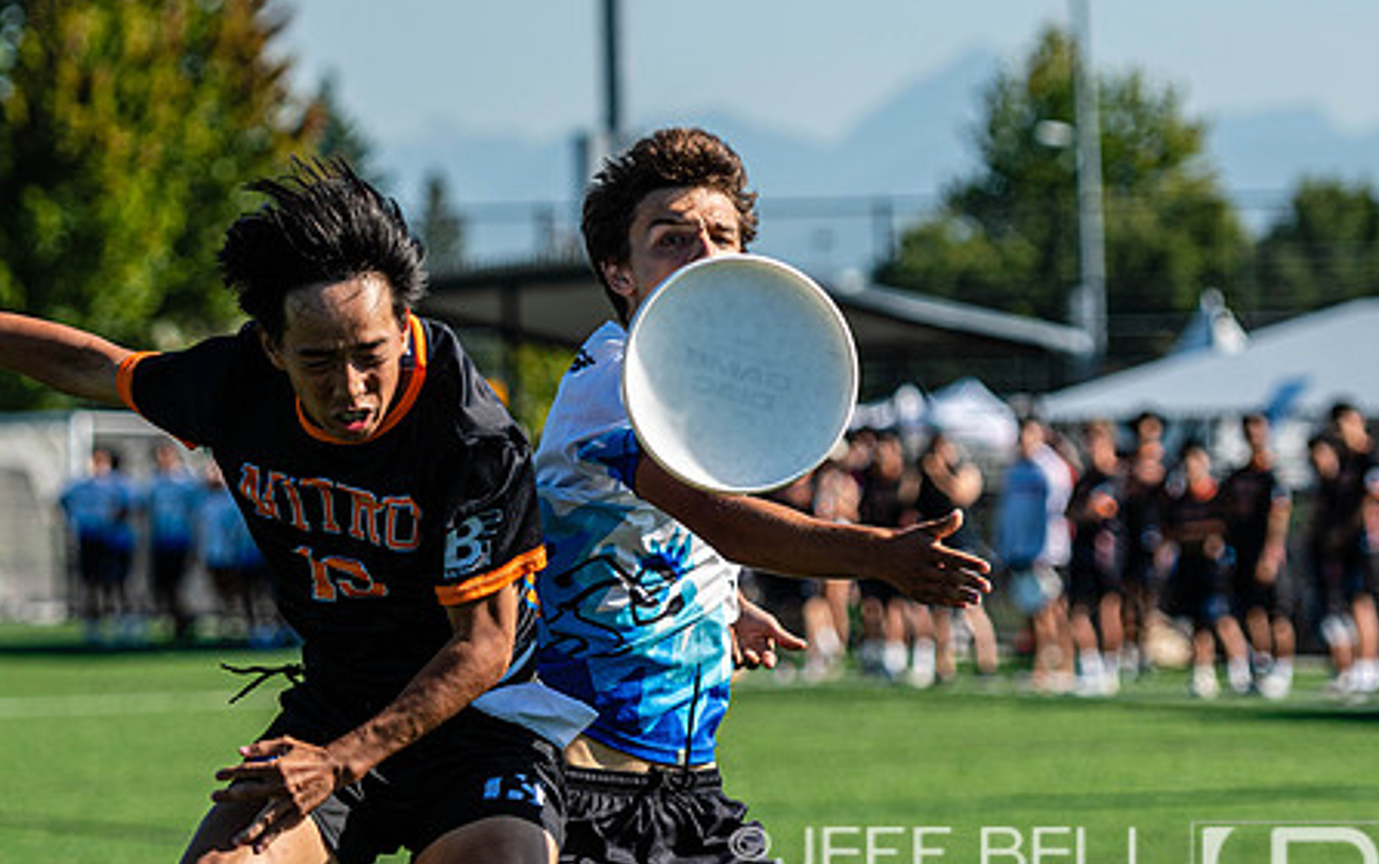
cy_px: 381
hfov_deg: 9.4
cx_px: 524
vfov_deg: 5.9
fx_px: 8348
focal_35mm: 222
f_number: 3.2
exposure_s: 1/2000
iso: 100
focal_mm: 112
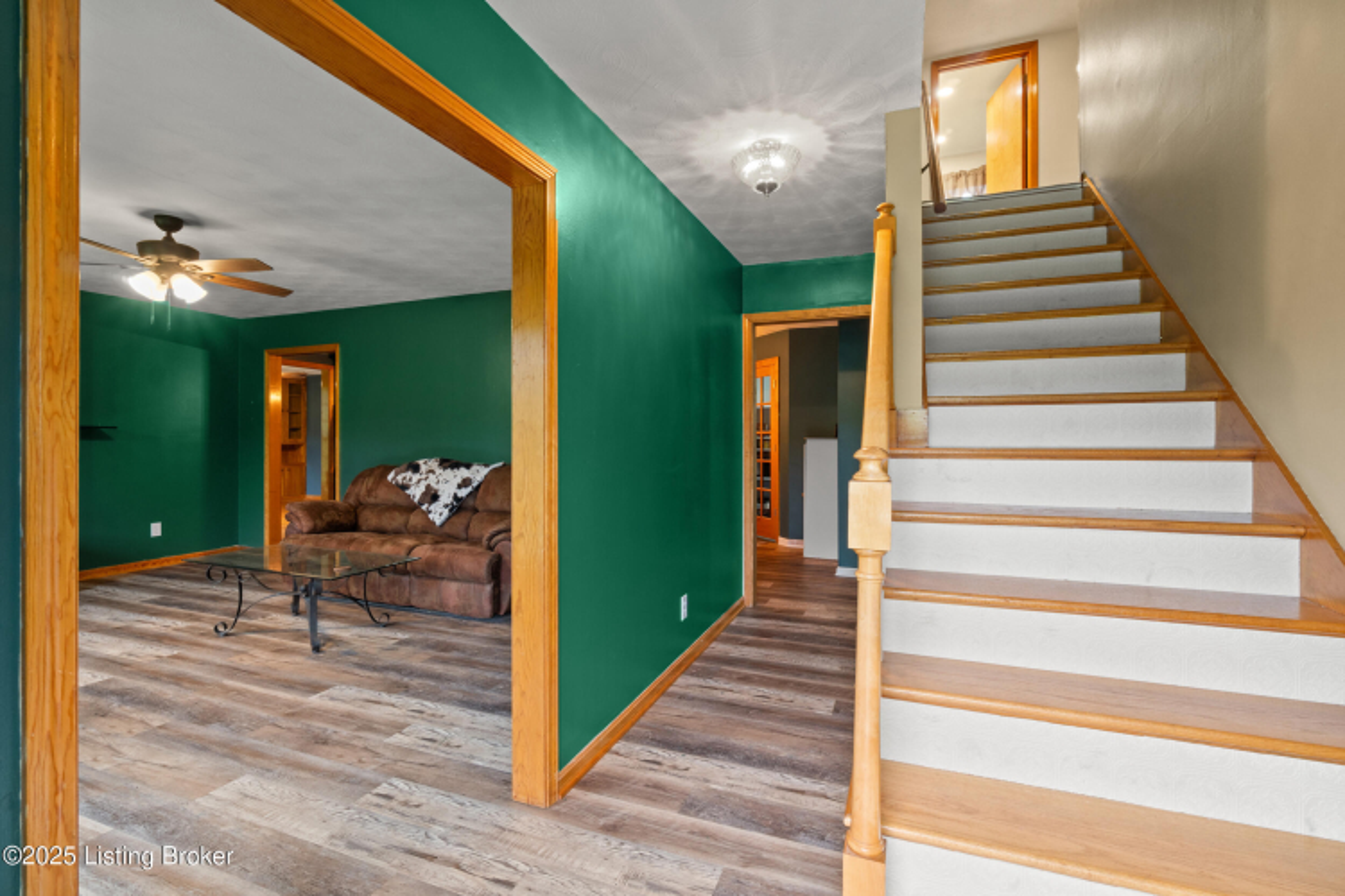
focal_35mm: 16
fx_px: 616
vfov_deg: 72.1
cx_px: 672
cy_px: 448
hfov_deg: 95.0
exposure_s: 1
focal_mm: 11
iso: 400
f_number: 10
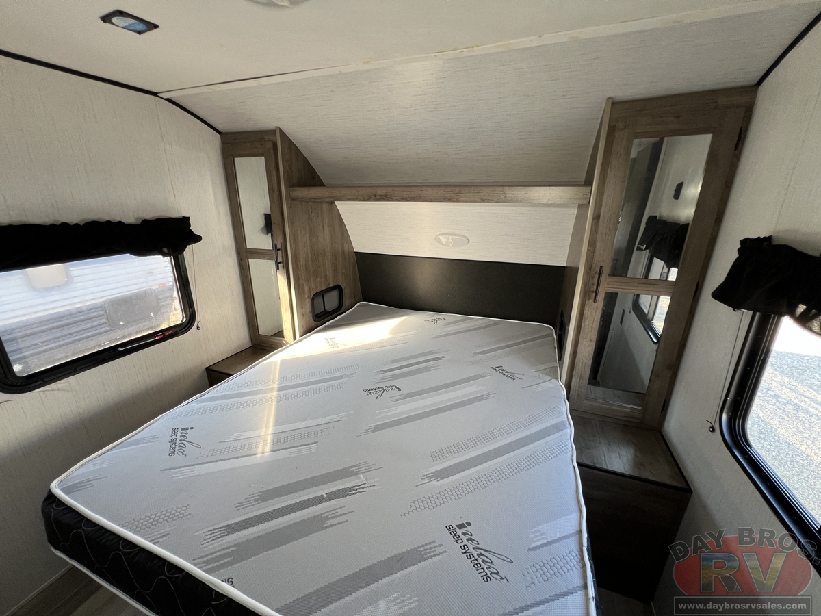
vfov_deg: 89.9
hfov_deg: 106.2
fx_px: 308
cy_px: 308
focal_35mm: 13
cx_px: 410
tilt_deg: -17.8
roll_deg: -0.3
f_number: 1.8
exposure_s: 1/99
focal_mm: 1.57
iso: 64
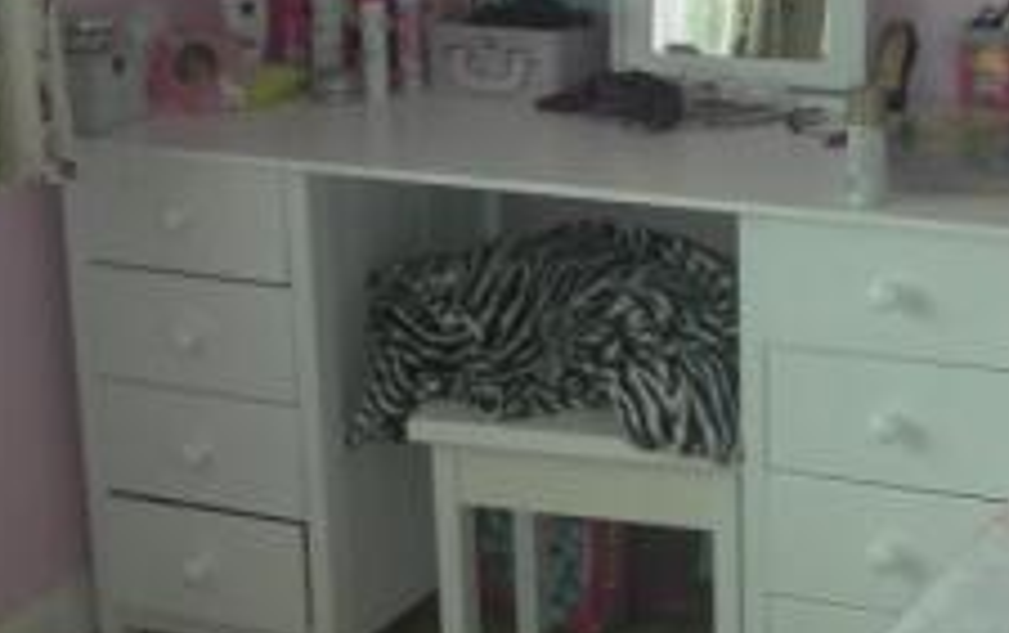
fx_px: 2642
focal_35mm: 96
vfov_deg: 13.6
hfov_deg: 21.4
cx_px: 774
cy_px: 276
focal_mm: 5.8
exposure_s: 1/30
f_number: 3
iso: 50
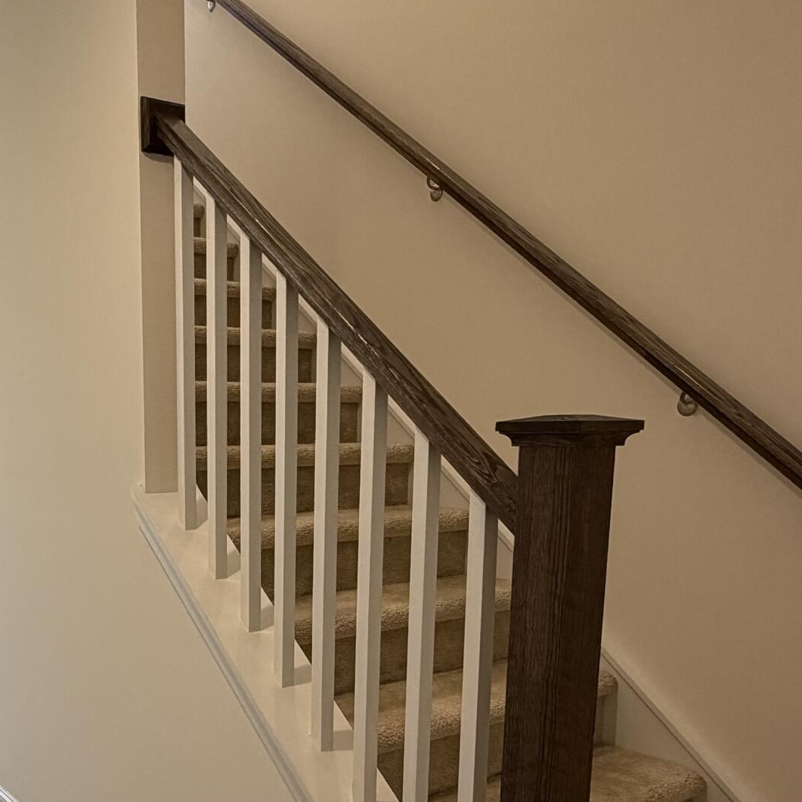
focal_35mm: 35
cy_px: 593
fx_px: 917
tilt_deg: -10.4
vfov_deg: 45.7
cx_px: 194
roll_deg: +1.2
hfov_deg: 45.5
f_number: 2.2
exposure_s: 1/120
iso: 200
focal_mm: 2.22
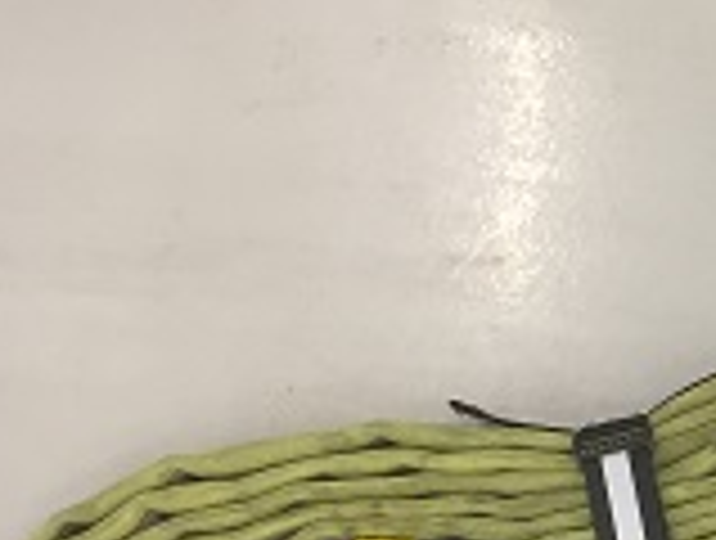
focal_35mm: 89
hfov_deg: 19.7
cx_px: 1002
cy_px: 452
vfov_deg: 16.5
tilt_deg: -76.0
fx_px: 1845
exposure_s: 1/33
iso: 100
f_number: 2.2
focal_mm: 4.15
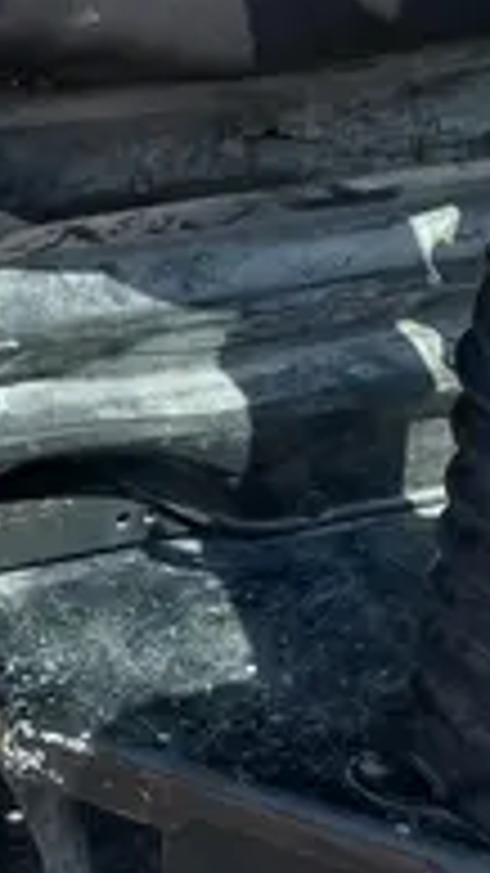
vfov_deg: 18.2
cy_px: -371
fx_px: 2474
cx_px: -265
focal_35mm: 107
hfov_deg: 10.9
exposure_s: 1/2681
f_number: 1.6
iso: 50
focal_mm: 4.2
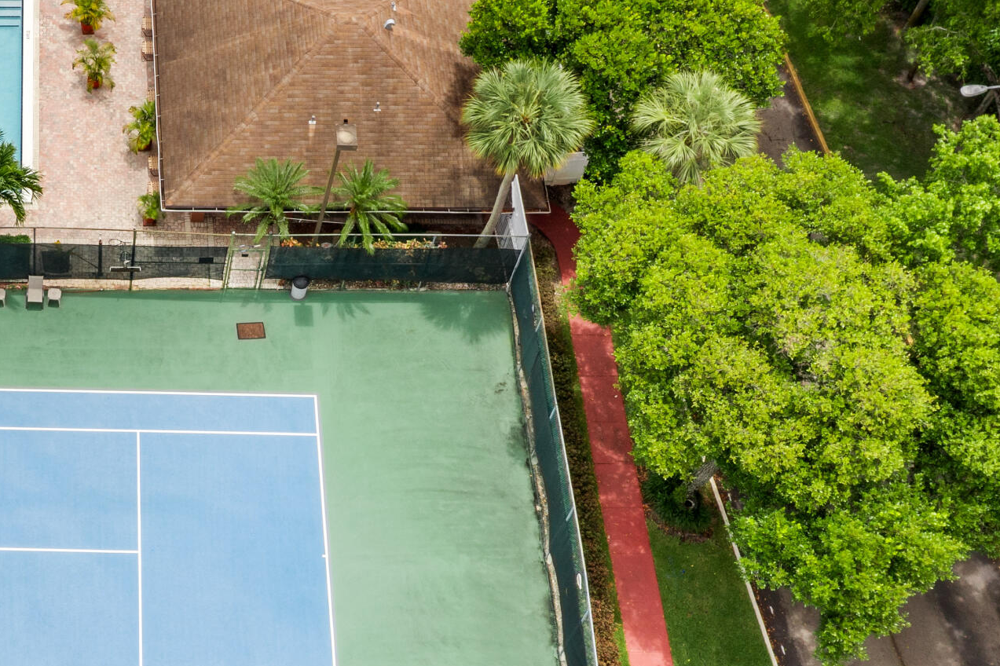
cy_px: 338
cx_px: 7
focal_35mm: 66
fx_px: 1833
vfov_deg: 20.6
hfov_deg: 28.7
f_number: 6.3
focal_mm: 10.26
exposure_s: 1/200
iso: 100
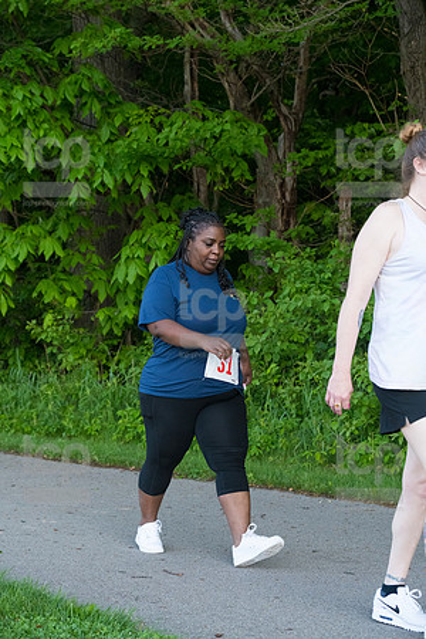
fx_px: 1242
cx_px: 213
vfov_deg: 28.8
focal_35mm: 70
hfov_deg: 19.5
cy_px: 320
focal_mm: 70
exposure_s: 1/1600
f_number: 5.6
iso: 4000
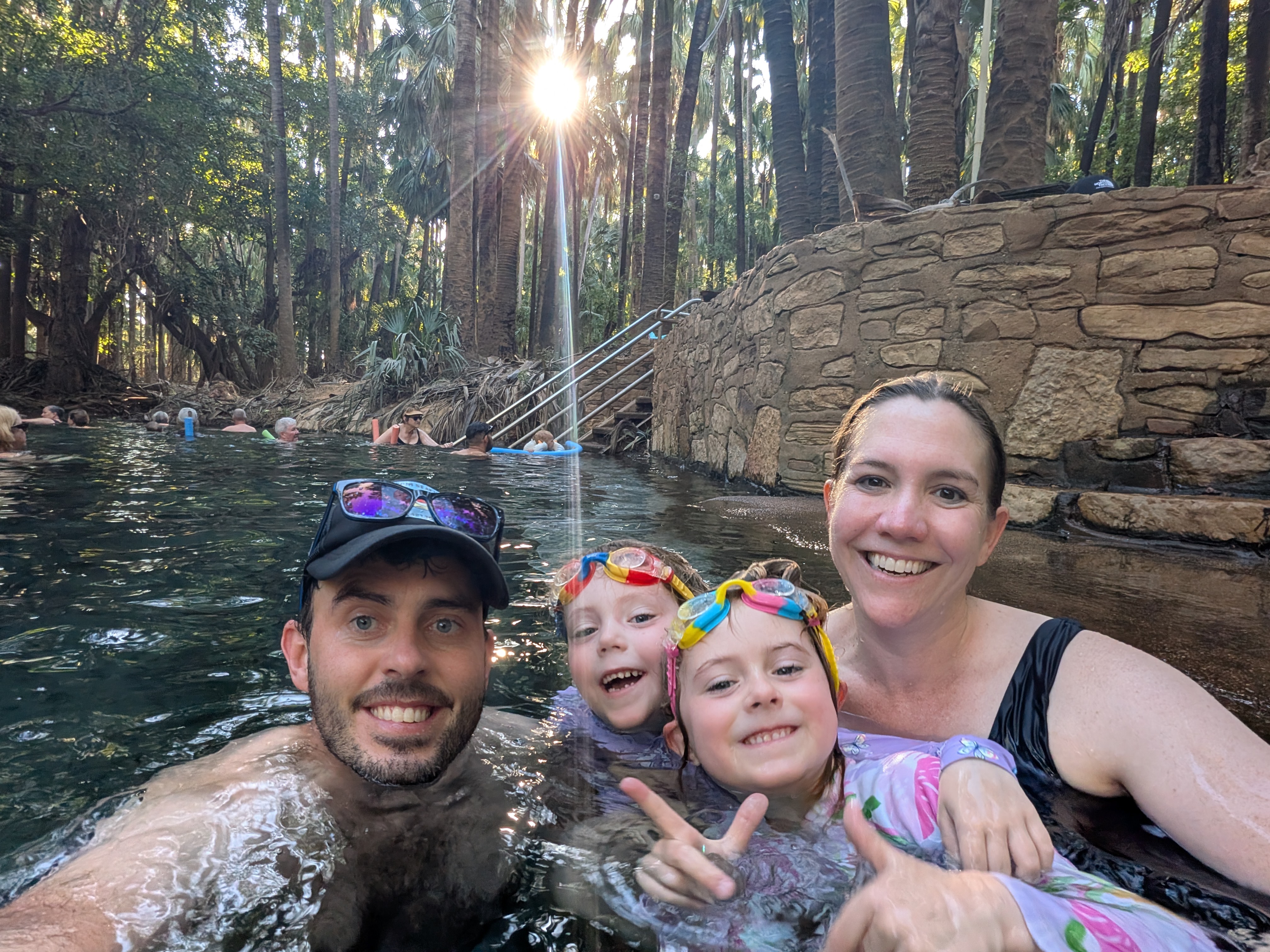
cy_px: 476
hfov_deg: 79.0
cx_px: 635
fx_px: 770
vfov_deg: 63.4
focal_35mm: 21
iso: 125
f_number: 2.2
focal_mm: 2.74
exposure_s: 1/100
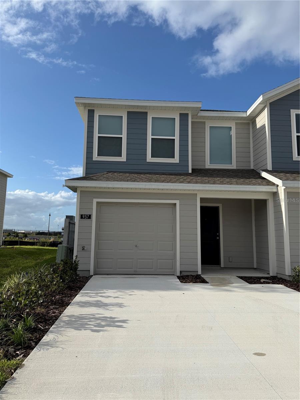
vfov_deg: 71.6
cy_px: 200
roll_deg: -1.5
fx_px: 277
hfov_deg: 56.8
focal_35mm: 24
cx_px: 150
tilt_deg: +7.4
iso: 80
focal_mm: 6.76
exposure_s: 1/6173
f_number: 1.78
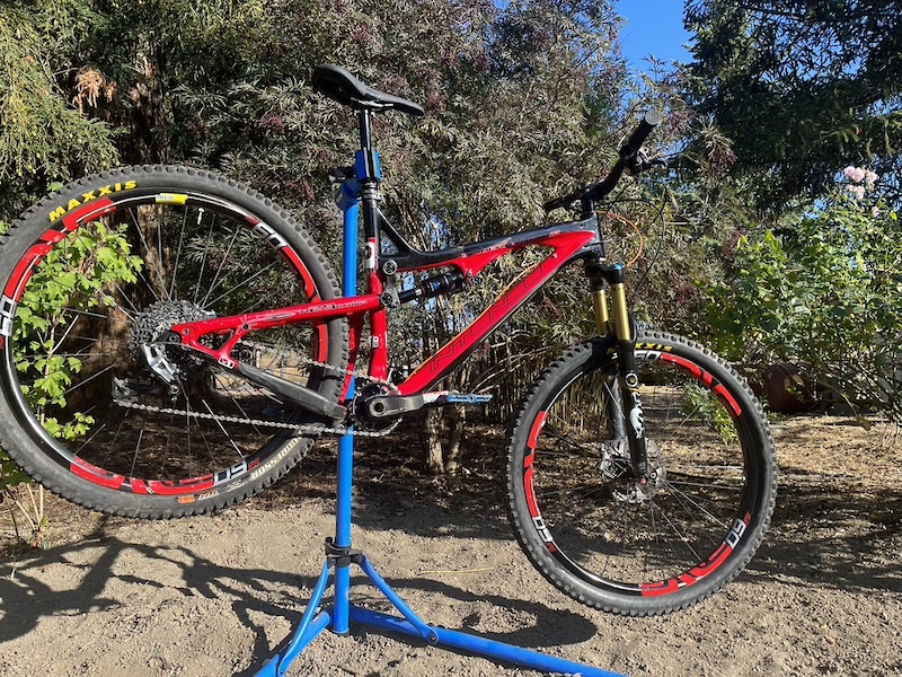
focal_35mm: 26
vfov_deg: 53.1
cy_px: 338
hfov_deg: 67.3
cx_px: 451
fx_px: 677
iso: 50
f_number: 1.6
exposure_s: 1/1009
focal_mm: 5.1
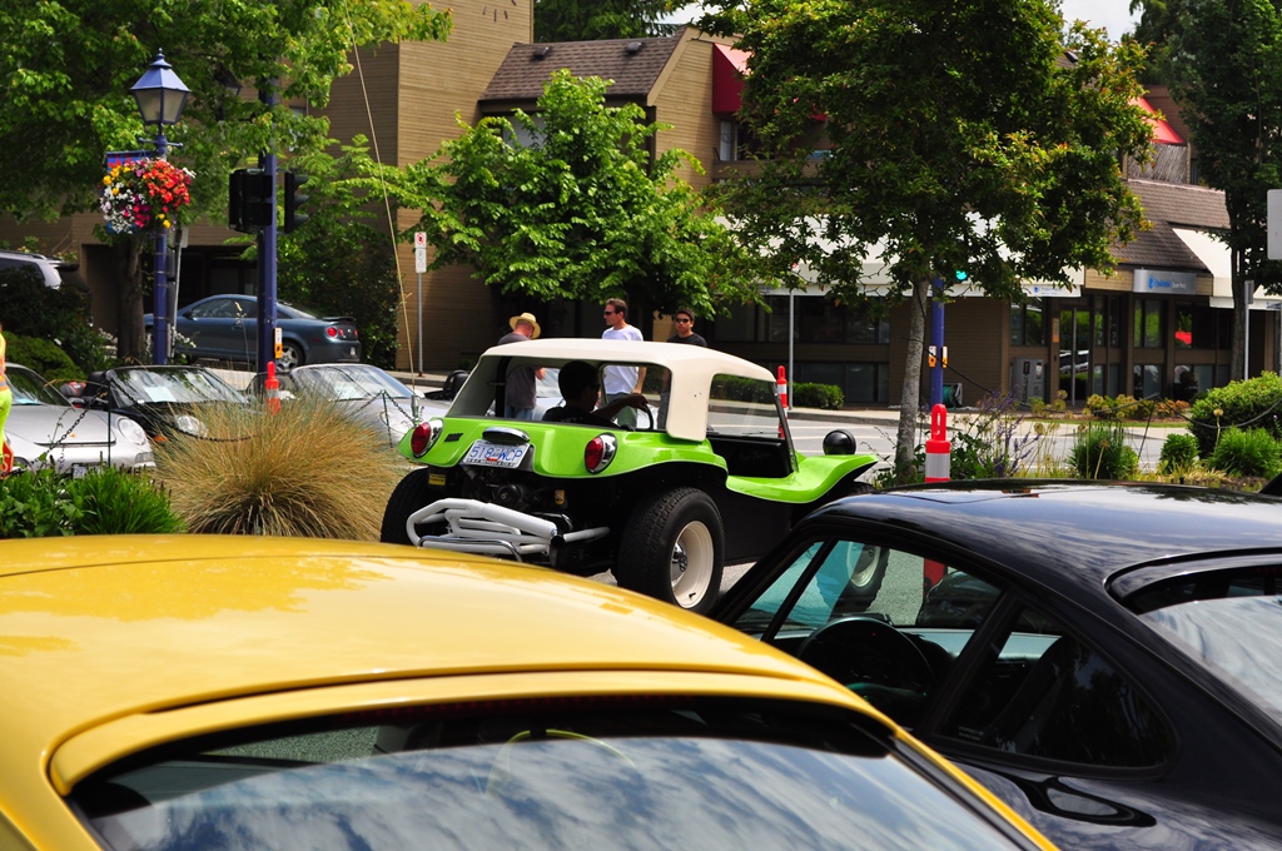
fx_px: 2934
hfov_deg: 24.6
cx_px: 641
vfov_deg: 16.5
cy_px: 426
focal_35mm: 82
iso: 320
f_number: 8
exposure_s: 1/800
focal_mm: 55
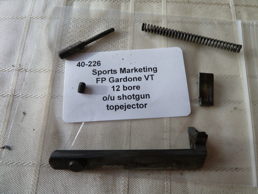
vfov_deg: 54.9
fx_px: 186
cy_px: 97
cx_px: 129
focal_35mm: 25
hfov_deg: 69.4
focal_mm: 4.1
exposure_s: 1/30
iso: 160
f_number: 3.3
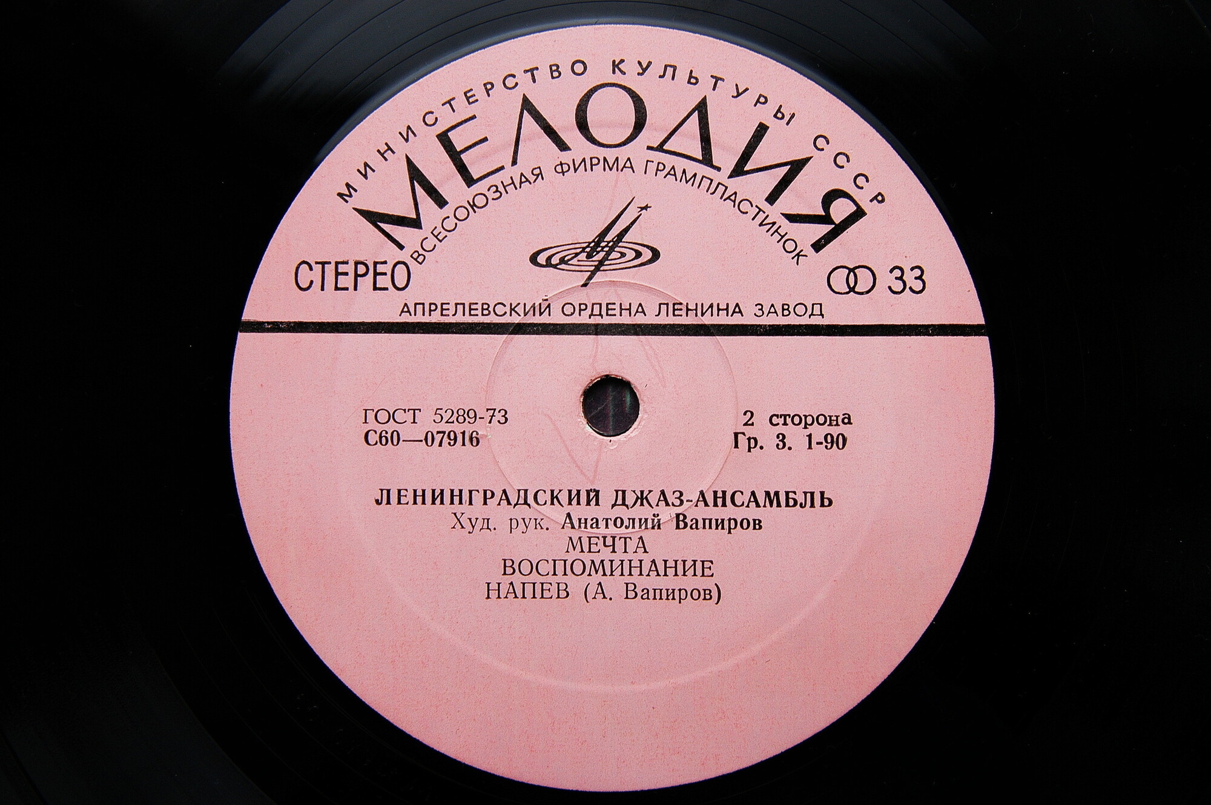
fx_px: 1764
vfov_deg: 25.7
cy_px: 402
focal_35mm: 52
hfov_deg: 37.9
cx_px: 606
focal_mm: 35
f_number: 6.3
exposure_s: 1/125
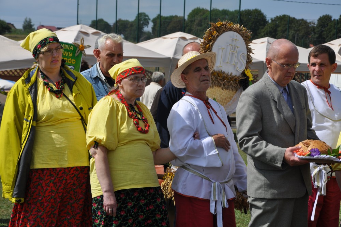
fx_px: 1277
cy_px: 114
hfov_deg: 15.2
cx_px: 170
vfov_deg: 10.1
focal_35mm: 135
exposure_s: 1/500
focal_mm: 90
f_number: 11
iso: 200
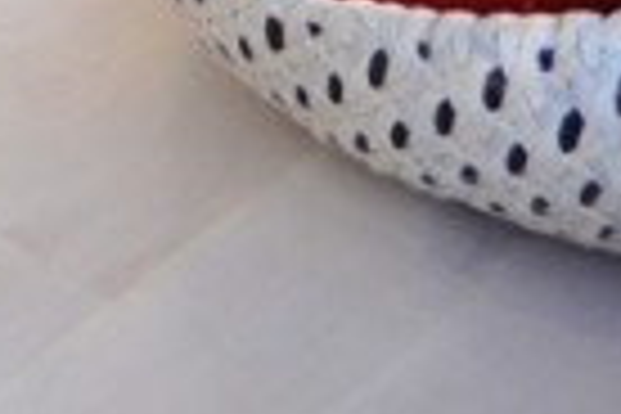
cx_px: 81
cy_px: -1040
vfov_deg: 7.3
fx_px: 2691
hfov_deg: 13.1
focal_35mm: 156
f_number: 4
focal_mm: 21
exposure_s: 1/160
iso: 400
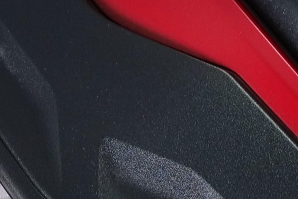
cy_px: -26
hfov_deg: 6.5
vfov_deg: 4.3
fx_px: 2624
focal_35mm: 317
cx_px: 375
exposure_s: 1/20
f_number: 5.6
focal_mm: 49
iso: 500
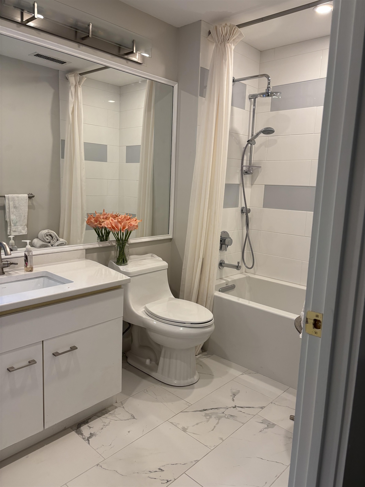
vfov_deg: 67.3
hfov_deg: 53.1
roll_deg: -2.5
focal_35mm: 26
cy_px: 244
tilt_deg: -10.0
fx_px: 366
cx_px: 182
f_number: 1.6
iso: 125
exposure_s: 1/120
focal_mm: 5.96
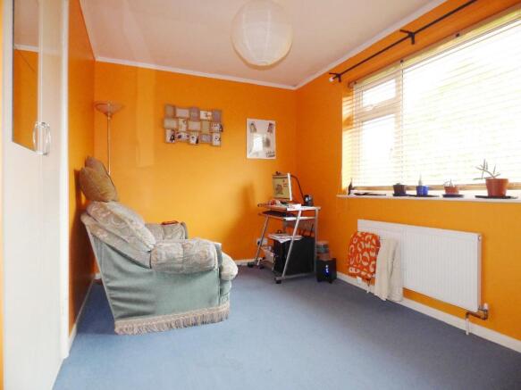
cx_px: 260
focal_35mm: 20
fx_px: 301
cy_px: 195
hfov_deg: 81.8
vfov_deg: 66.0
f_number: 2.8
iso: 400
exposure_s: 1/125
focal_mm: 3.58
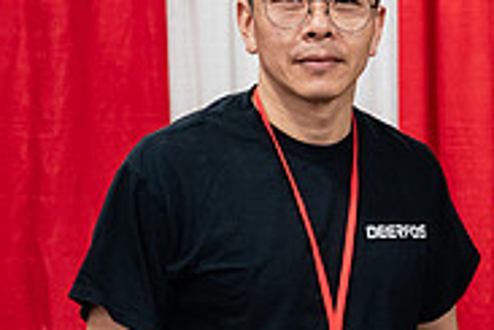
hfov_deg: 18.3
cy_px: 214
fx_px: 1468
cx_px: 555
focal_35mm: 107
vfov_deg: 12.8
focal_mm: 31.5
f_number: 3.2
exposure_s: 1/200
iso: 3200
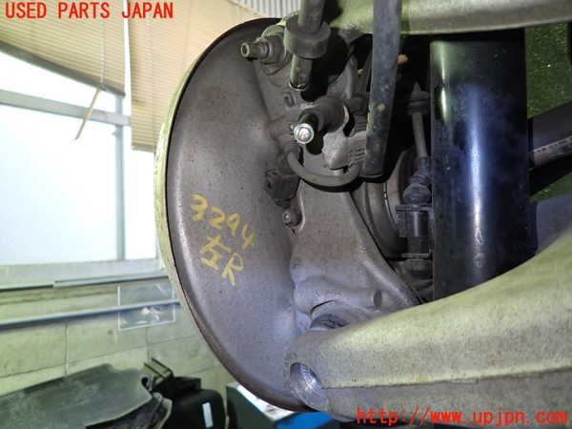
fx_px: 413
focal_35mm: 25
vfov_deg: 54.9
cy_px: 214
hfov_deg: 69.4
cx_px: 286
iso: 400
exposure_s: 1/30
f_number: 2
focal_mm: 4.5
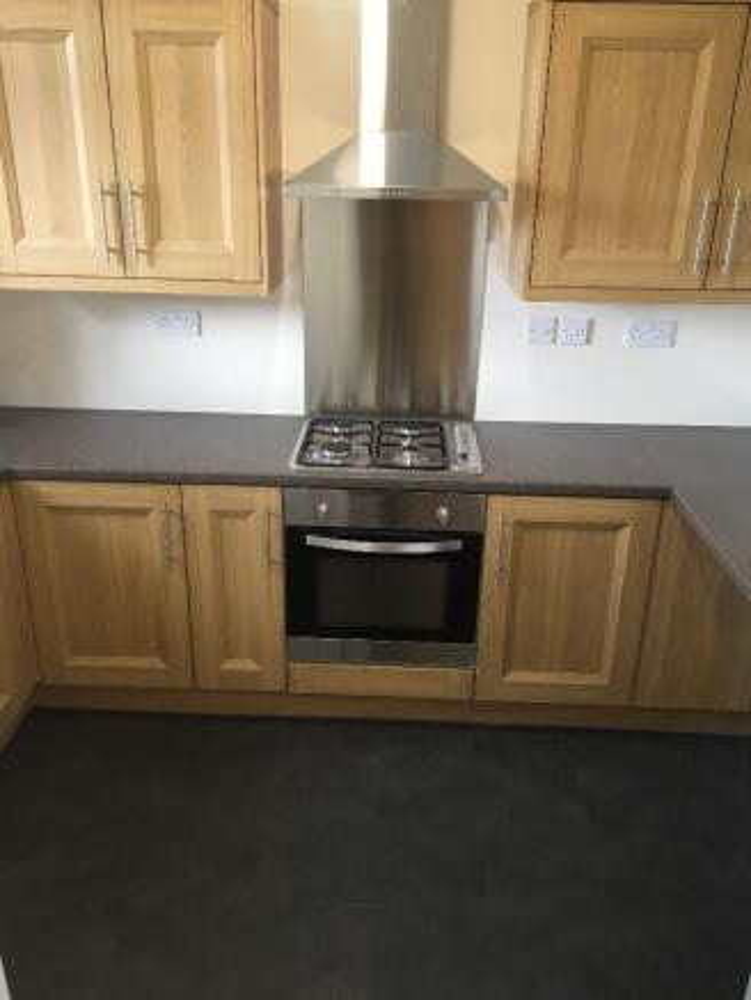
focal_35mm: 29
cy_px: 500
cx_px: 376
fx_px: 838
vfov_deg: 61.6
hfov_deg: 48.2
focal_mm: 4.15
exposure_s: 1/33
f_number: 2.2
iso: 80
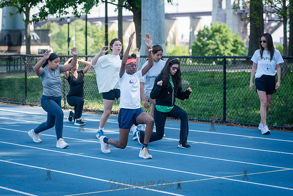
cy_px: 104
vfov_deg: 12.2
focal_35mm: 113
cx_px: 131
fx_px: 920
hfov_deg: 18.1
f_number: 4
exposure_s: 1/640
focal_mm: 100
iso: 400
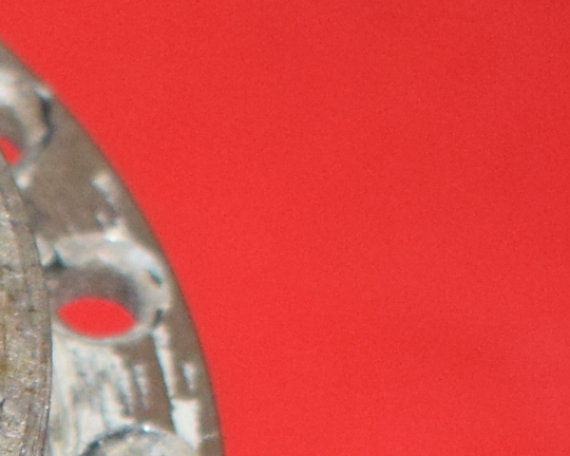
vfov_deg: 4.5
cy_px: 1010
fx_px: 5734
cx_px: -643
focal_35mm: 340
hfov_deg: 5.5
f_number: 5
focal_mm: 29
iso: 1250
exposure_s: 1/200
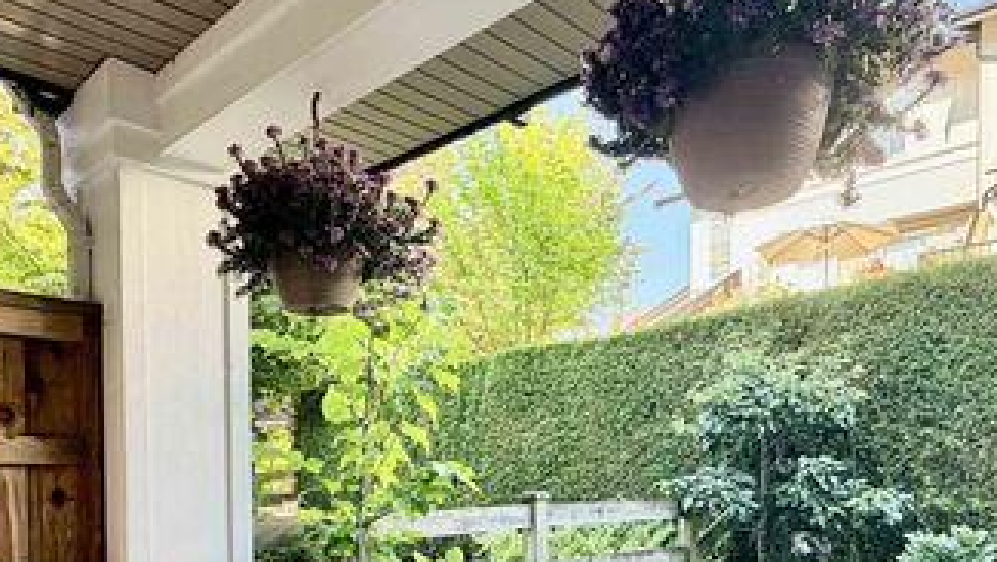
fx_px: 793
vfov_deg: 36.6
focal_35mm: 30
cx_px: 494
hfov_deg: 64.3
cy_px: 501
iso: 80
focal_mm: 2.22
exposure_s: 1/121
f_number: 2.2
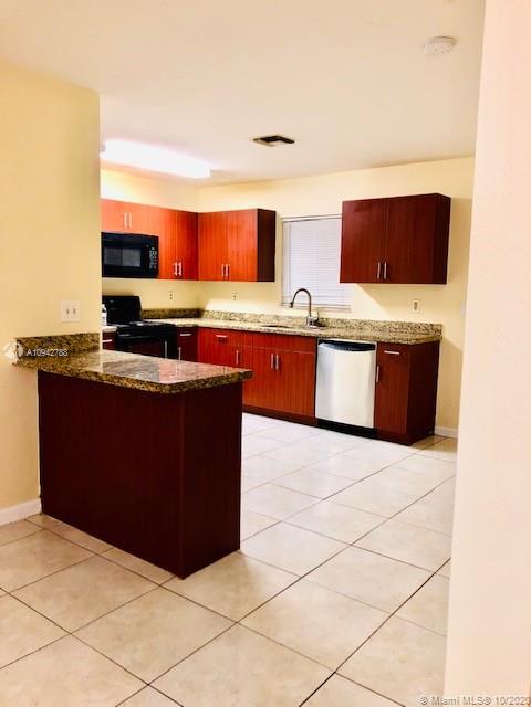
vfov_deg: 63.4
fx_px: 573
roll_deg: -1.5
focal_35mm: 28
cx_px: 266
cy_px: 354
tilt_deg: -6.6
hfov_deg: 49.7
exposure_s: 1/15
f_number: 1.8
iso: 50
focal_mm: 4
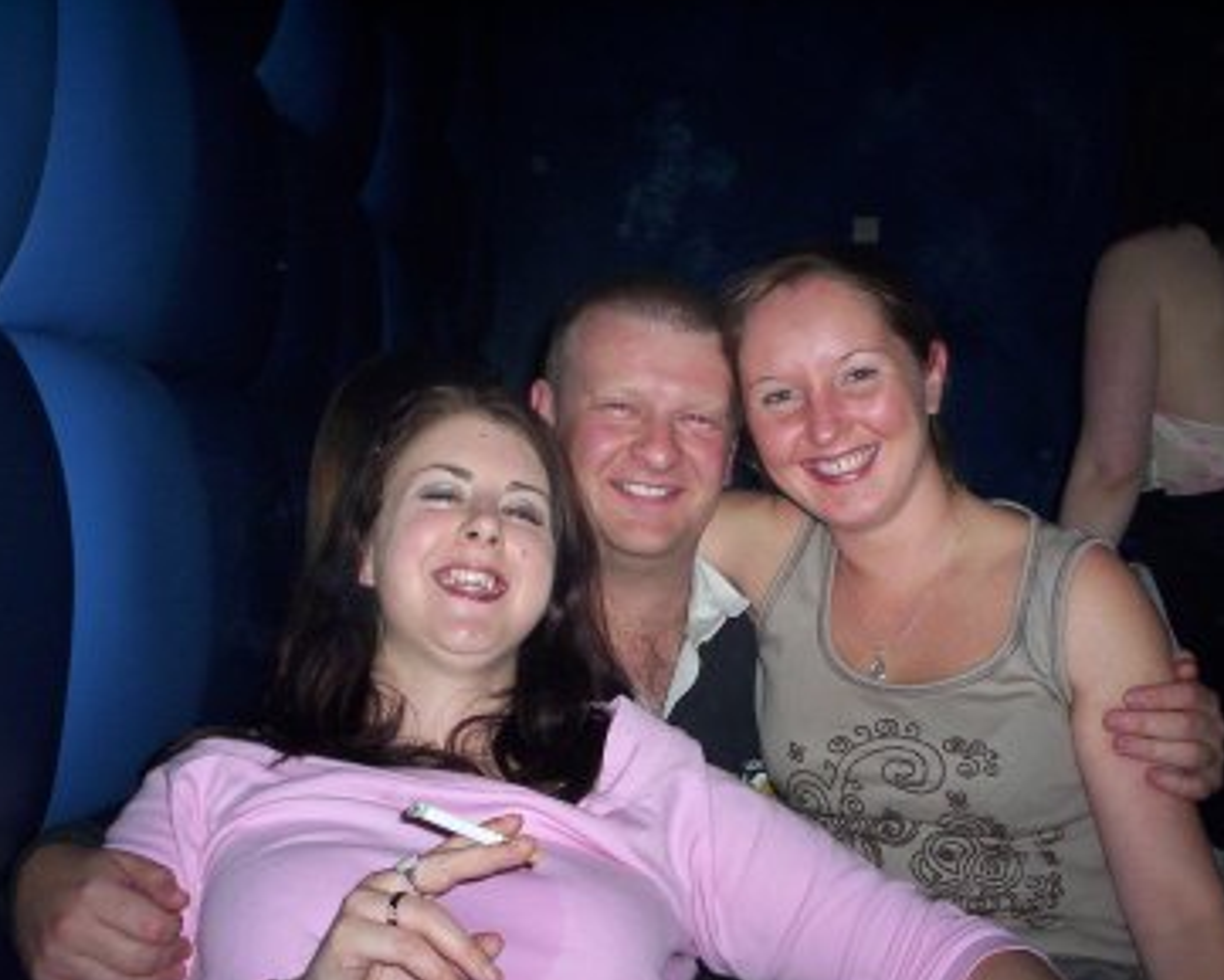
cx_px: 654
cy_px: 502
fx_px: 1522
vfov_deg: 35.7
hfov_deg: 43.8
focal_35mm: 42
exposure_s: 1/60
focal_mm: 4.99
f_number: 4.5
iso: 140
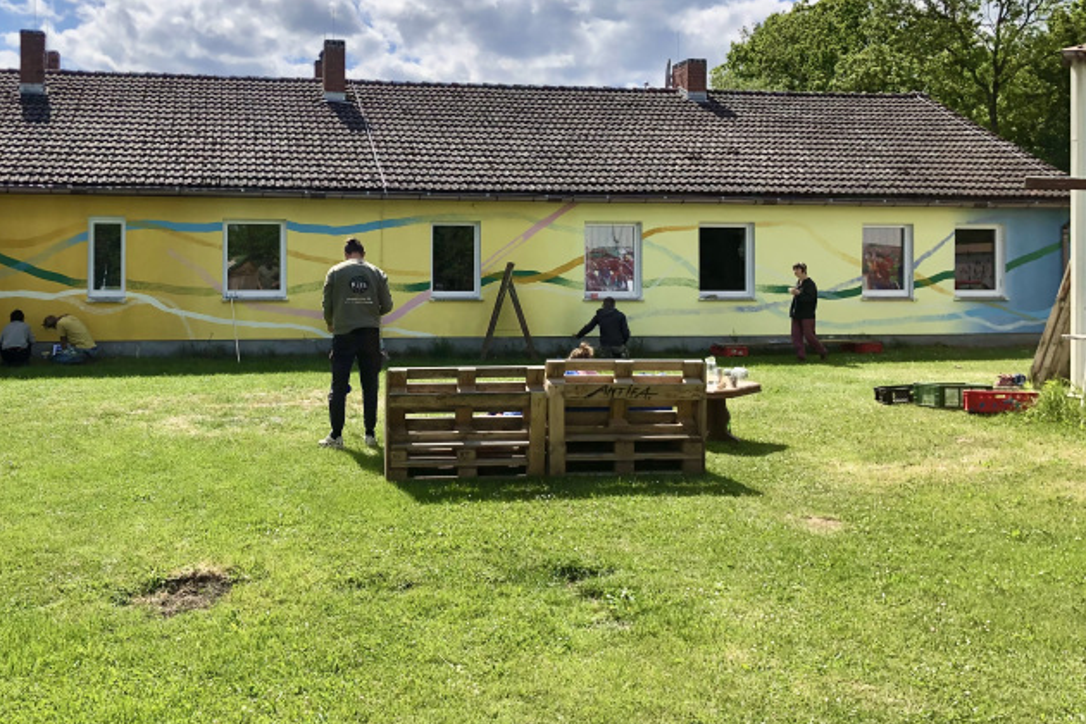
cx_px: 410
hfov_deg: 51.4
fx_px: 1116
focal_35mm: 37
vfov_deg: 35.7
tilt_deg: -0.4
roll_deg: -0.3
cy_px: 269
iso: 20
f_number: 1.8
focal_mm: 3.99
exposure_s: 1/1429
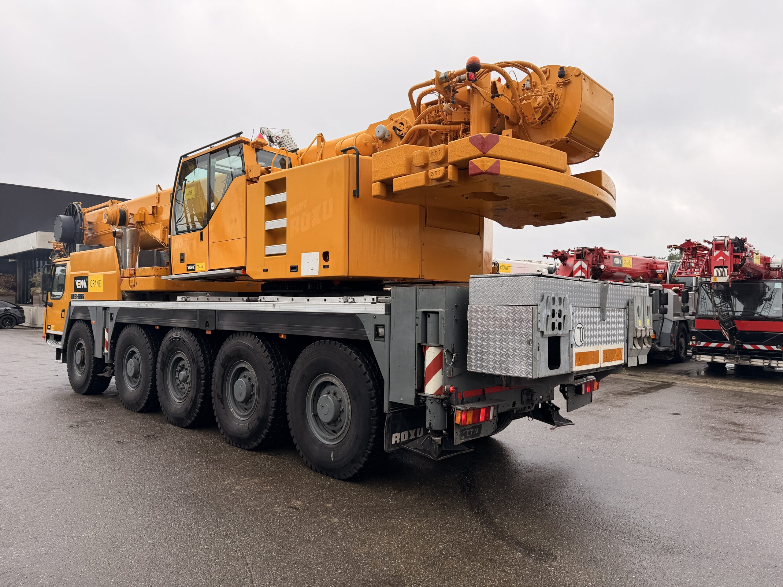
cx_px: 392
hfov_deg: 71.6
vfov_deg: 56.8
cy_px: 294
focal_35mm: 24
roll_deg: +1.0
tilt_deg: +0.7
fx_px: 543
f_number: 1.78
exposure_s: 1/979
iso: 80
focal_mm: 6.76
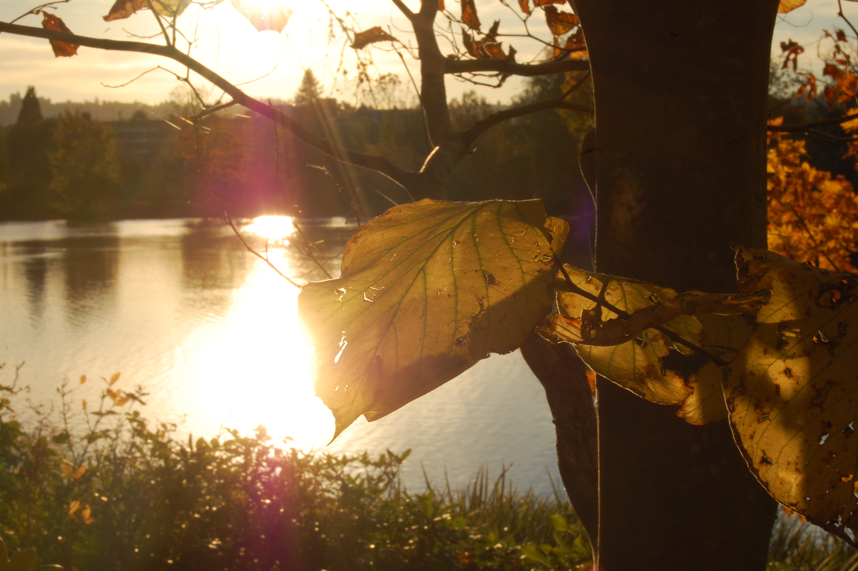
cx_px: 429
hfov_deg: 24.6
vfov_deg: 16.5
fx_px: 1964
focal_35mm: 82
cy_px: 286
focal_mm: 55
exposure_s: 1/80
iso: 200
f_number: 22
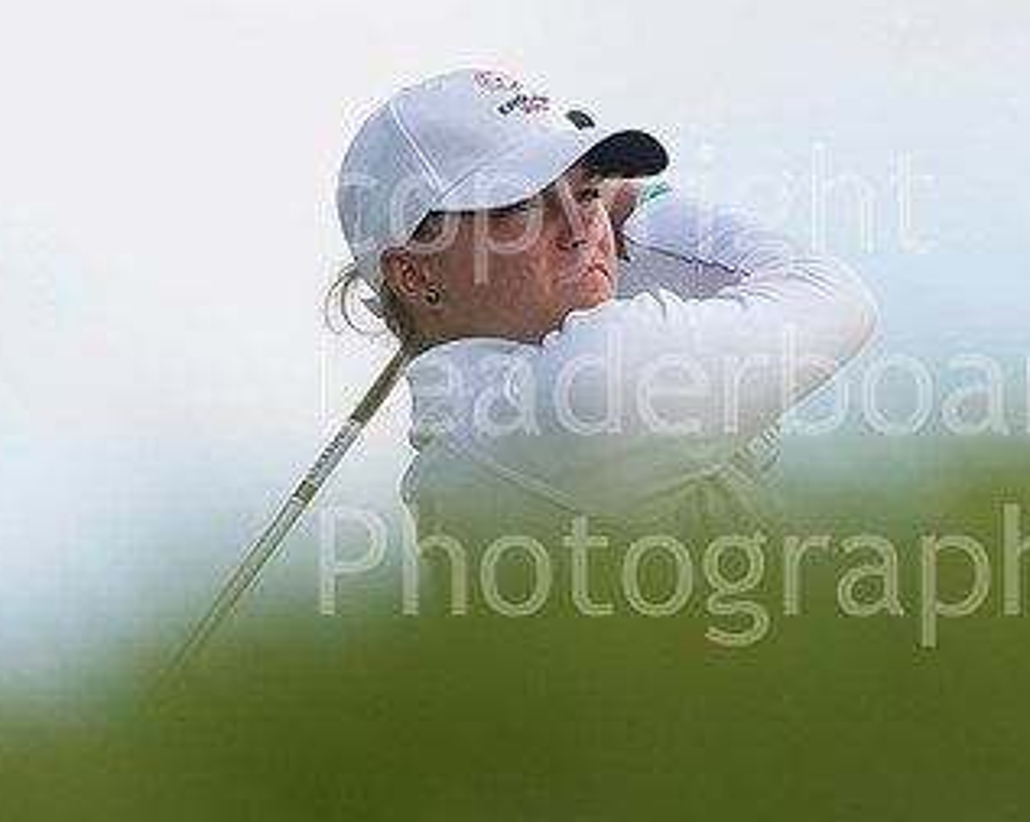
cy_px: 411
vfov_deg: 3.0
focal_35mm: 515
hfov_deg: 3.8
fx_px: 15685
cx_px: 738
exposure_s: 1/2000
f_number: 5.6
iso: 200
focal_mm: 300
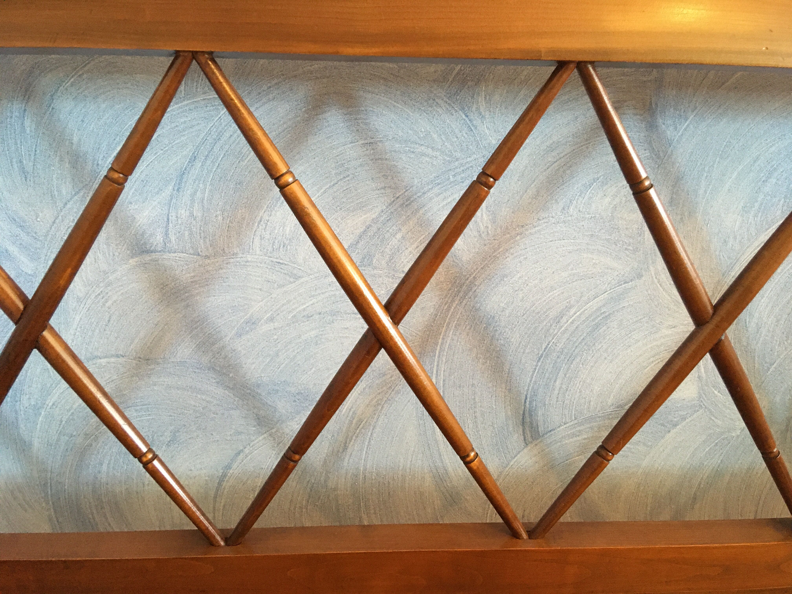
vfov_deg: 48.2
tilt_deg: -22.0
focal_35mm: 29
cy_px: 297
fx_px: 664
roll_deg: -1.8
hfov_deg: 61.7
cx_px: 396
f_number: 2.2
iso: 200
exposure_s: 1/25
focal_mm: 4.15
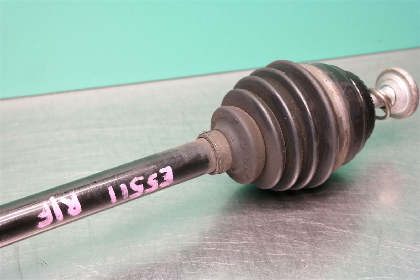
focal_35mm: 61
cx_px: 210
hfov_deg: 32.9
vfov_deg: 22.3
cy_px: 140
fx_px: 711
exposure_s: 1/80
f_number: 6.3
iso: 1600
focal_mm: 40
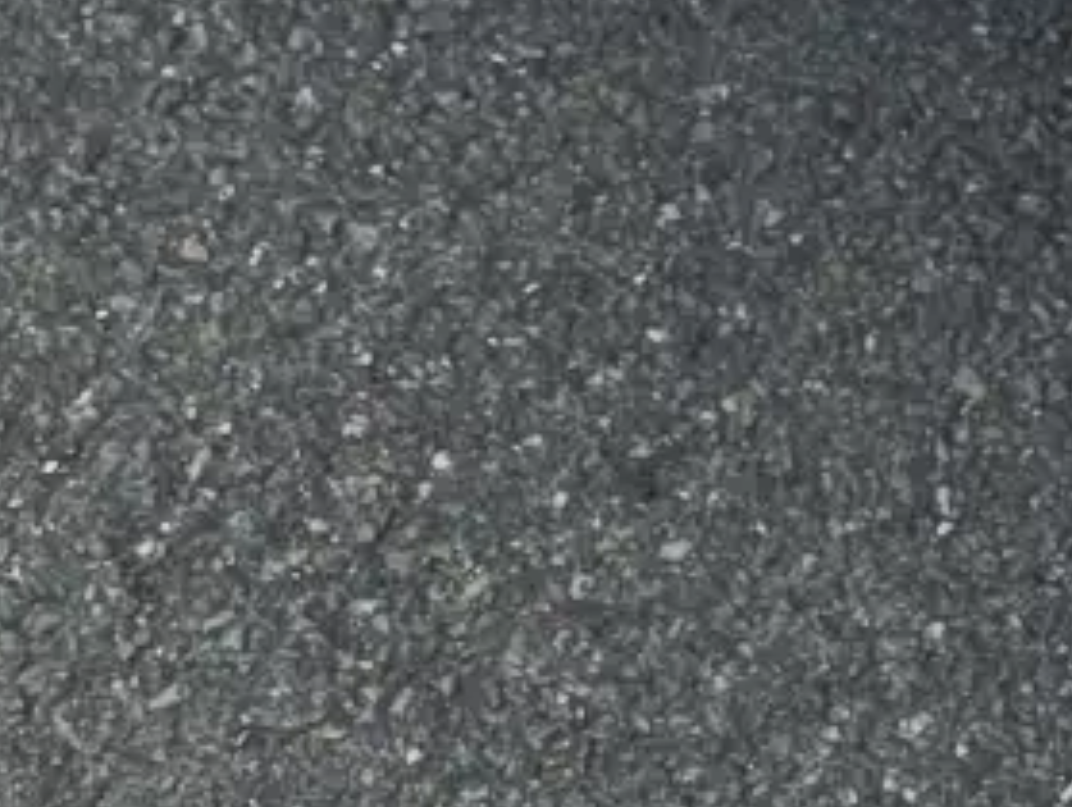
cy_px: -1184
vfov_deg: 8.5
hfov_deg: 11.8
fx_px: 4899
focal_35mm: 158
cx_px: 1771
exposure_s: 1/267
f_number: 1.7
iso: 12
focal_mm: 6.3
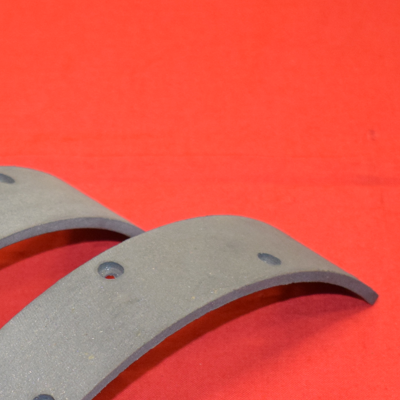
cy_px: 349
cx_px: 26
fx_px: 2144
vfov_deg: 10.6
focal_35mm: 164
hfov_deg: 10.6
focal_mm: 40
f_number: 5
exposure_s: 1/80
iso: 1250
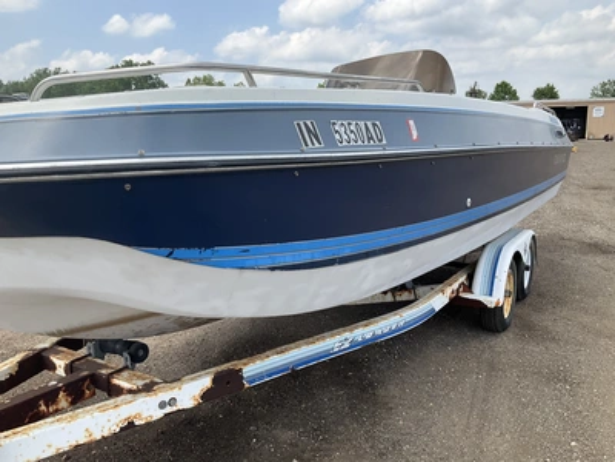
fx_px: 515
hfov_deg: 61.7
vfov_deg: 48.2
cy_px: 231
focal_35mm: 29
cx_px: 308
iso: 25
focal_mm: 3
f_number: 1.8
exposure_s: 1/883
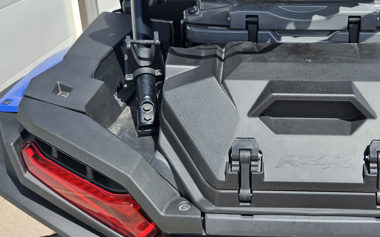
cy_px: 44
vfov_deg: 27.4
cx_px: 265
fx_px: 476
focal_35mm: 46
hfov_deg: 42.7
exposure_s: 1/1238
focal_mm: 5.4
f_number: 1.8
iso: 25
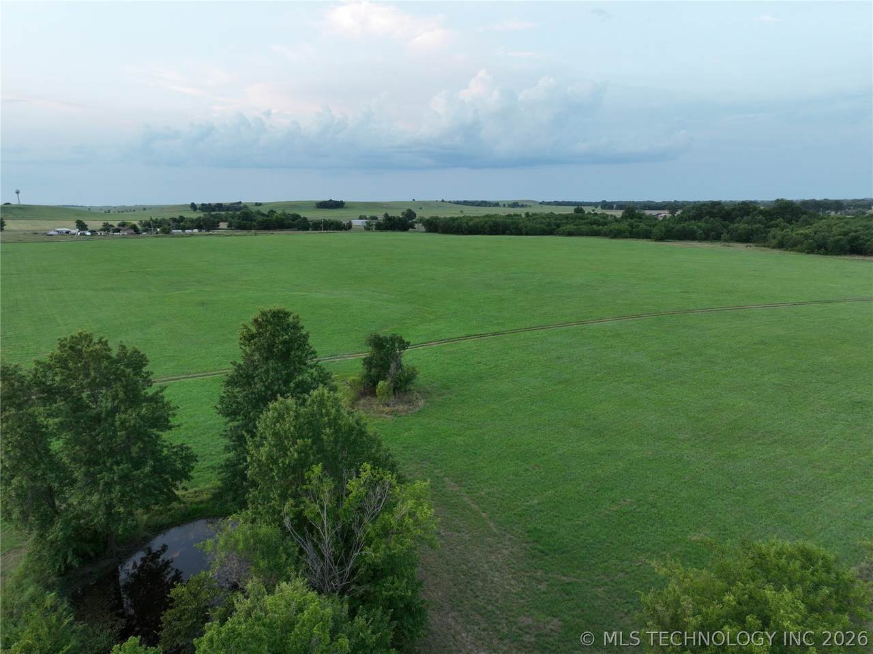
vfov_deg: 56.8
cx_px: 436
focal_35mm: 24
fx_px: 605
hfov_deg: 71.6
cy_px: 327
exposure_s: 1/40
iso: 140
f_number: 2.8
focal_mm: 12.29
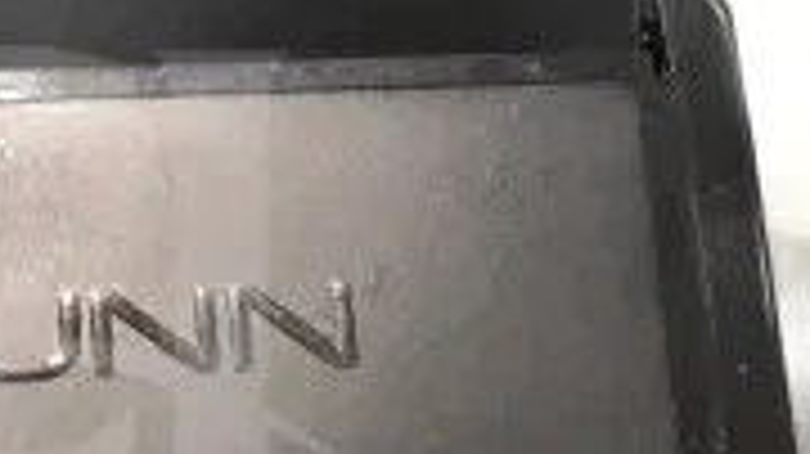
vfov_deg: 12.5
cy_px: 407
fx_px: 2061
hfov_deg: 21.0
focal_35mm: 96
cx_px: -122
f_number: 5.6
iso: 6400
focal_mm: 18
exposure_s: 1/125
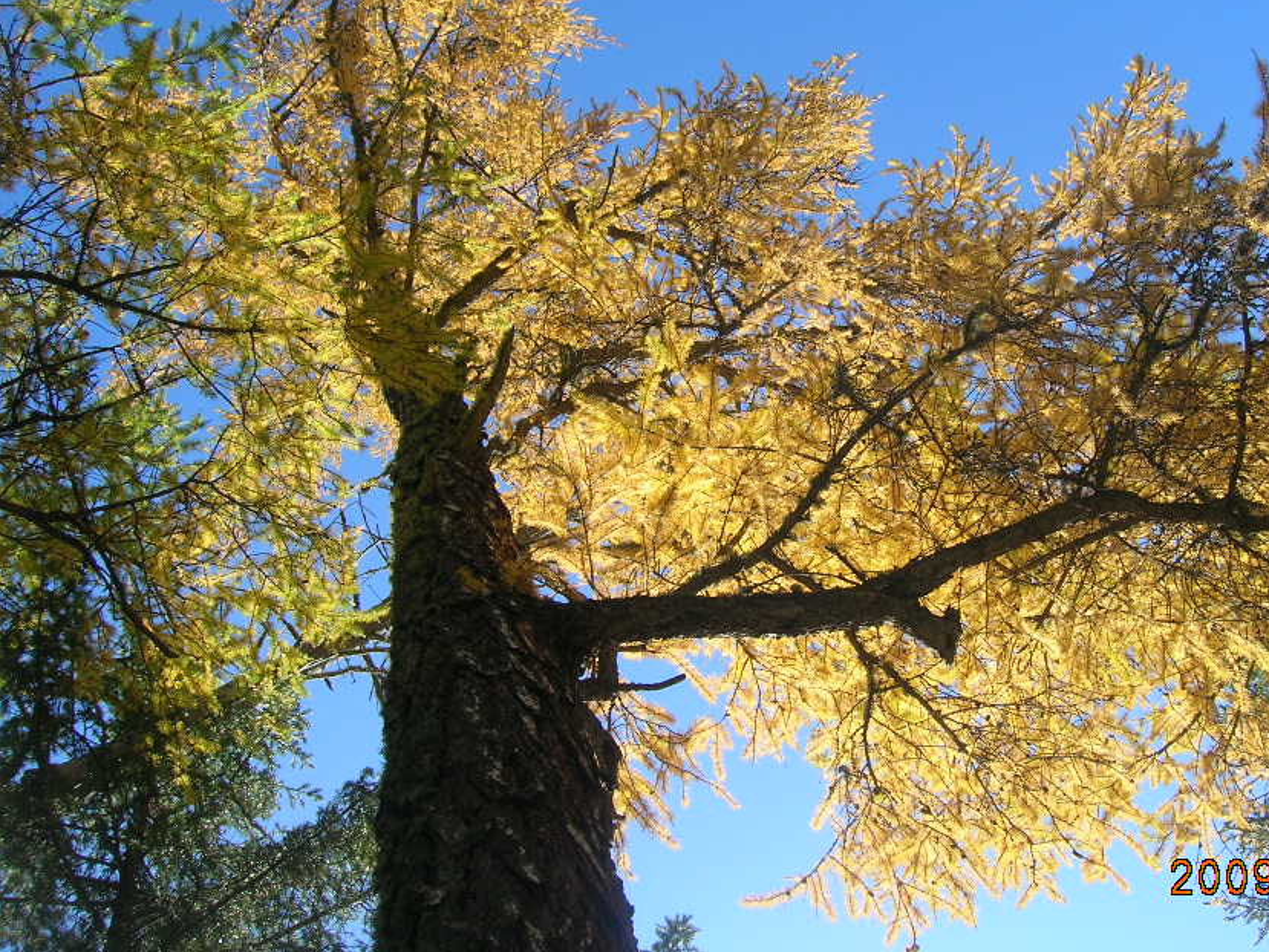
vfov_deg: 34.3
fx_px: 1540
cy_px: 413
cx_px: 782
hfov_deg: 44.5
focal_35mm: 42
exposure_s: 1/153
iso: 50
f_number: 4.9
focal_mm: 5.7
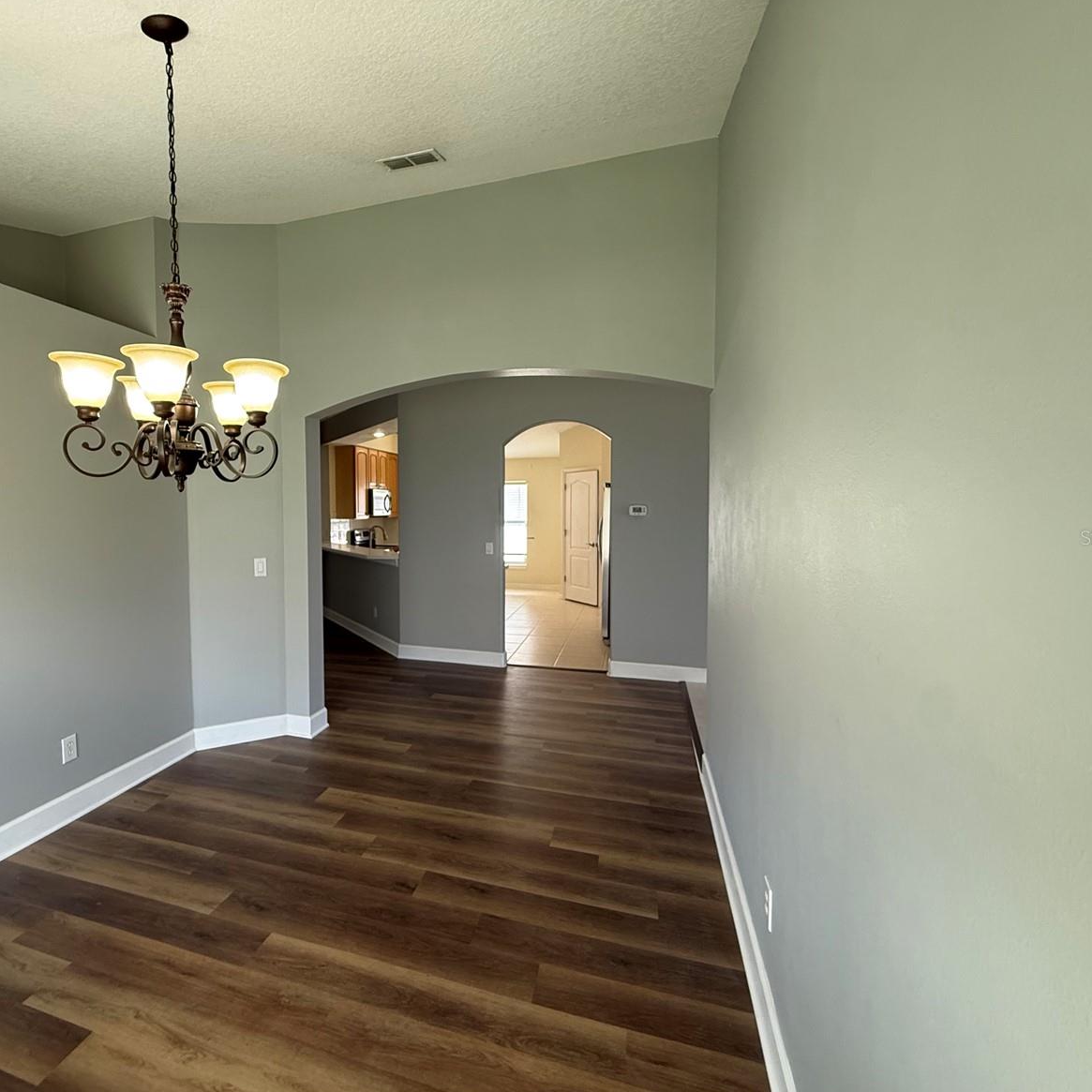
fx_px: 607
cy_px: 537
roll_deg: +0.0
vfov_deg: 84.0
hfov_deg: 82.6
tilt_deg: -2.6
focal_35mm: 17
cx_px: 419
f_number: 2.2
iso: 250
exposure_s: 1/120
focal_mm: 2.22
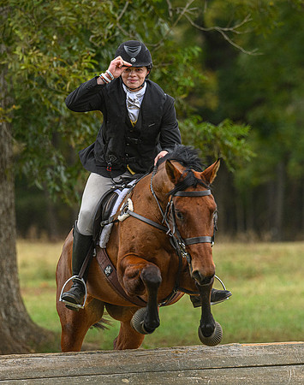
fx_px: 3578
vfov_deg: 6.2
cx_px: 175
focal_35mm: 315
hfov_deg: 4.9
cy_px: 180
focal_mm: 190
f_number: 3.5
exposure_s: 1/640
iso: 800
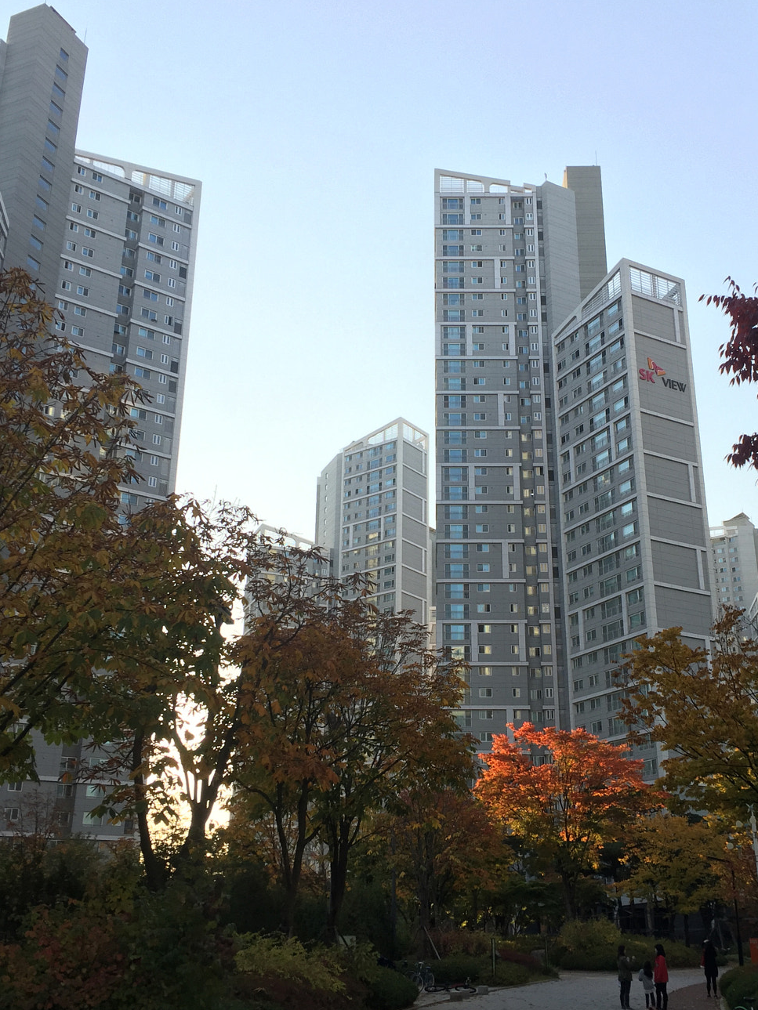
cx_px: 438
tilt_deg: +22.4
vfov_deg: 51.3
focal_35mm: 36
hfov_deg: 39.6
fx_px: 1051
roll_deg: -0.5
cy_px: 536
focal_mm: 4.15
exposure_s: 1/421
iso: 32
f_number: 2.2
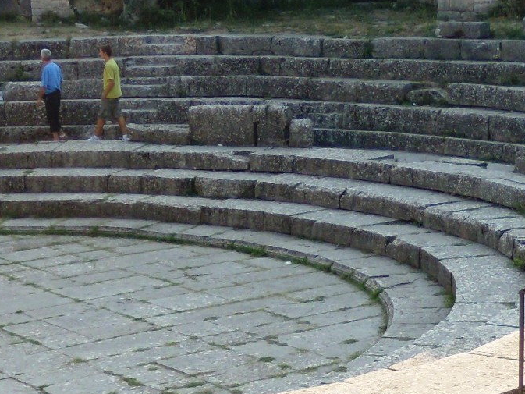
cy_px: 308
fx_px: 1623
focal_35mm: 107
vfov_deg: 13.8
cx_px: 232
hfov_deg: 18.4
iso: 80
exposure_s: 1/250
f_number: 3.6
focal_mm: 6.4
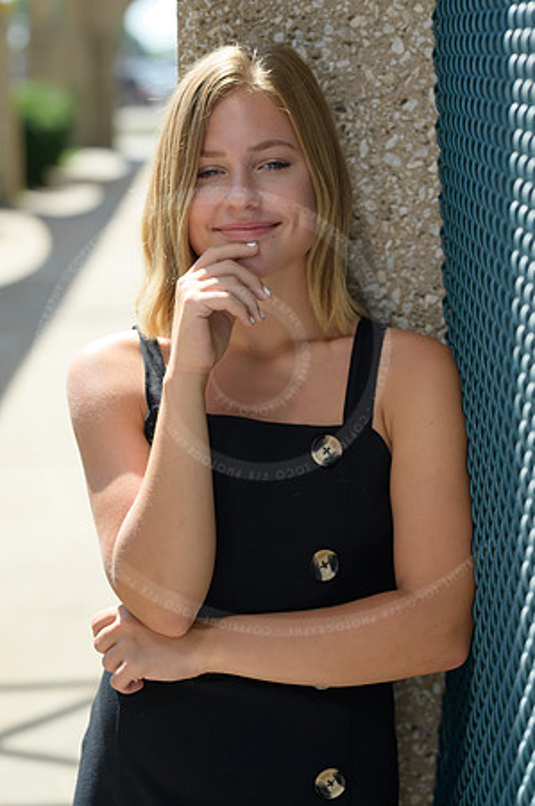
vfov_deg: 23.9
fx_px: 1899
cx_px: 268
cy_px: 403
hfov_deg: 16.0
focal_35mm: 85
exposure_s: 1/800
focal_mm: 85
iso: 160
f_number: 3.2
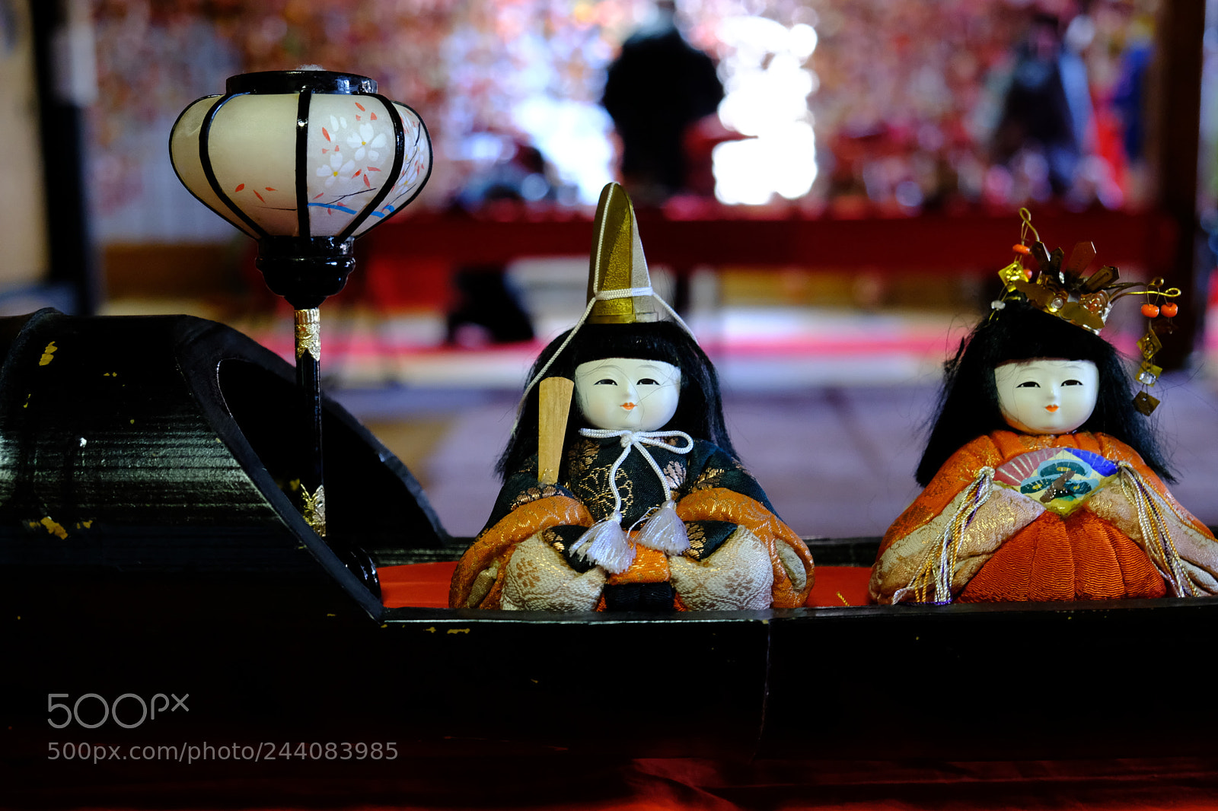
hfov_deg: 43.6
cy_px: 406
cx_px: 609
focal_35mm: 45
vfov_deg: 29.9
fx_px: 1522
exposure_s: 1/60
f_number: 4
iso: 3200
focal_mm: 30.2
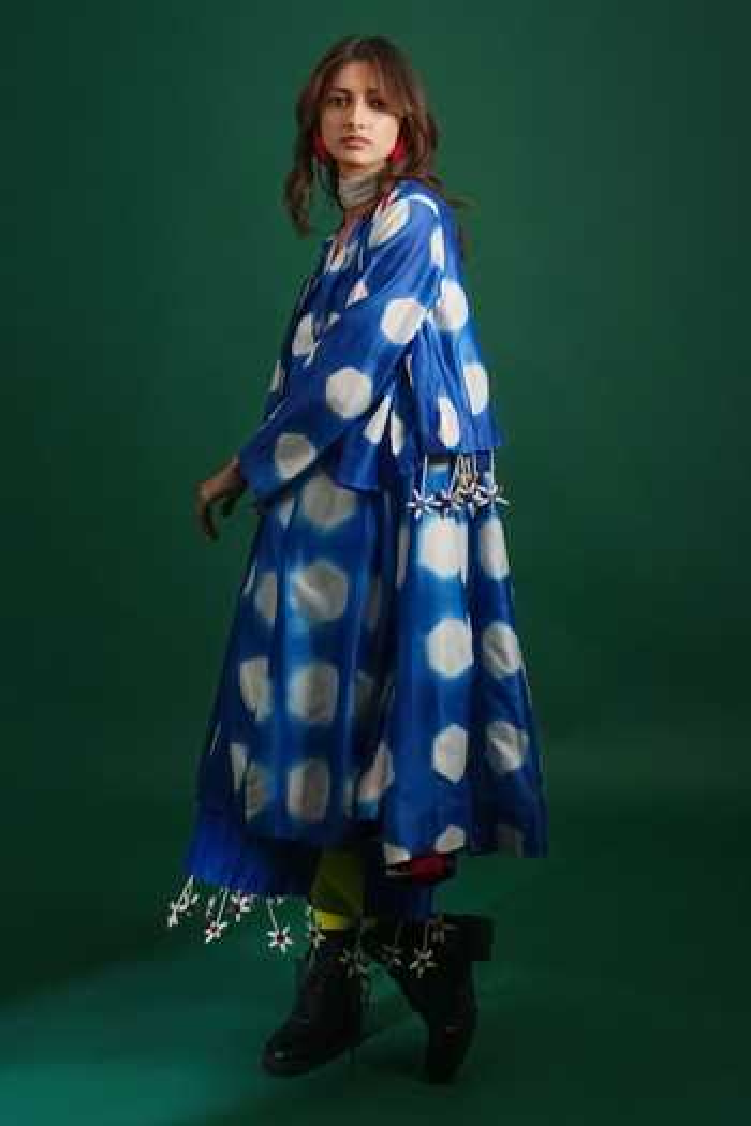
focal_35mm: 52
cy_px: 563
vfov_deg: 38.0
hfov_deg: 25.8
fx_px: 1636
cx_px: 376
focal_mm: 52.3
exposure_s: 1/640
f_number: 2.8
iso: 2000
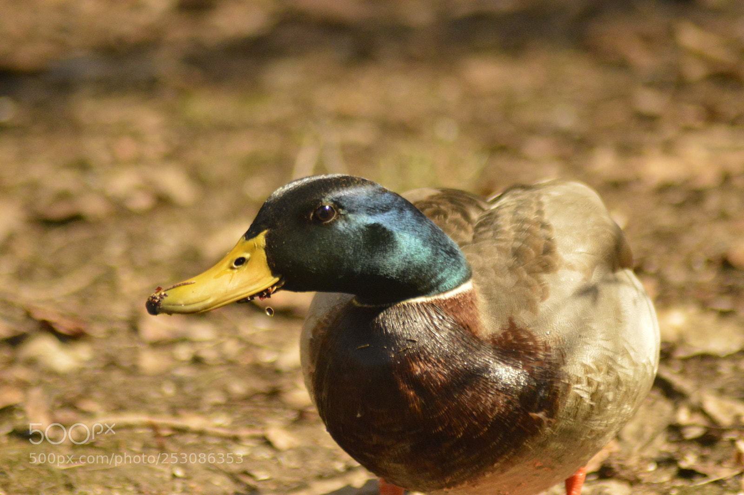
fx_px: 9292
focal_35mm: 450
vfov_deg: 3.0
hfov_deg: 4.6
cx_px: 372
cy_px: 248
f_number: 5.6
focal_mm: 300
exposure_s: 1/2500
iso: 3200
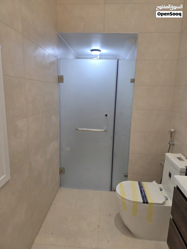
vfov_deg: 73.9
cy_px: 124
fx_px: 166
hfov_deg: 58.9
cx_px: 94
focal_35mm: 23
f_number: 1.7
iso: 80
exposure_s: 1/100
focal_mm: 6.3
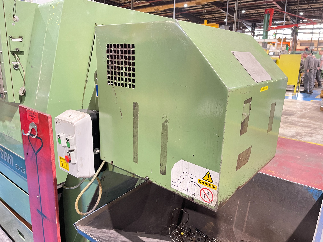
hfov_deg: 67.3
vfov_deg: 53.1
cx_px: 162
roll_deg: +0.0
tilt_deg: -16.0
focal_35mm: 26
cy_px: 121
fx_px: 243
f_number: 1.6
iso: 640
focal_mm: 5.1
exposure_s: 1/33
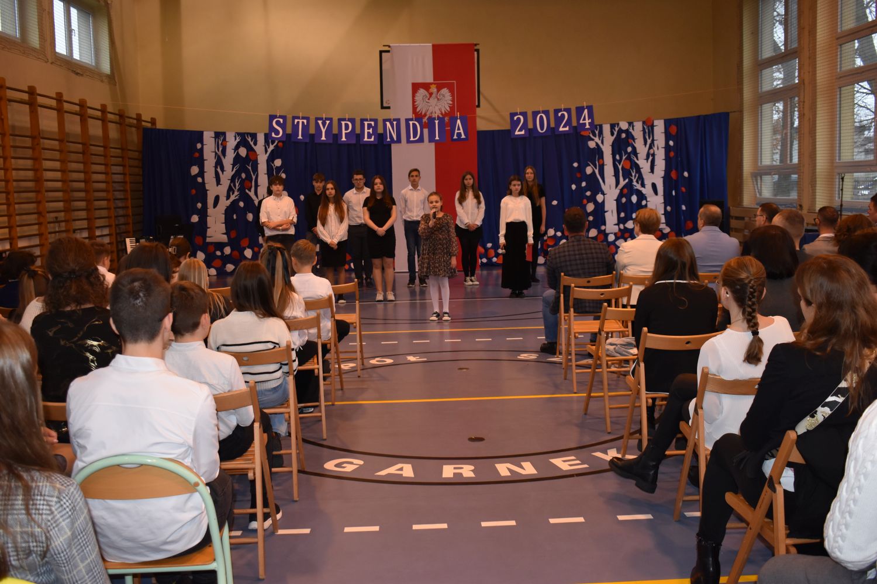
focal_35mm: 36
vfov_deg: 36.9
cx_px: 438
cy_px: 292
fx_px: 877
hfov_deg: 53.1
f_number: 4.5
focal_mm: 24
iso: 800
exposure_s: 1/80
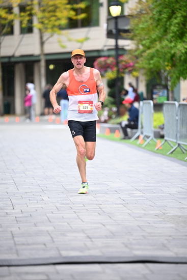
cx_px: 94
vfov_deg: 11.4
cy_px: 140
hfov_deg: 7.6
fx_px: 1402
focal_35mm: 180
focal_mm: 180
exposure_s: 1/1250
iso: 1250
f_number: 2.8
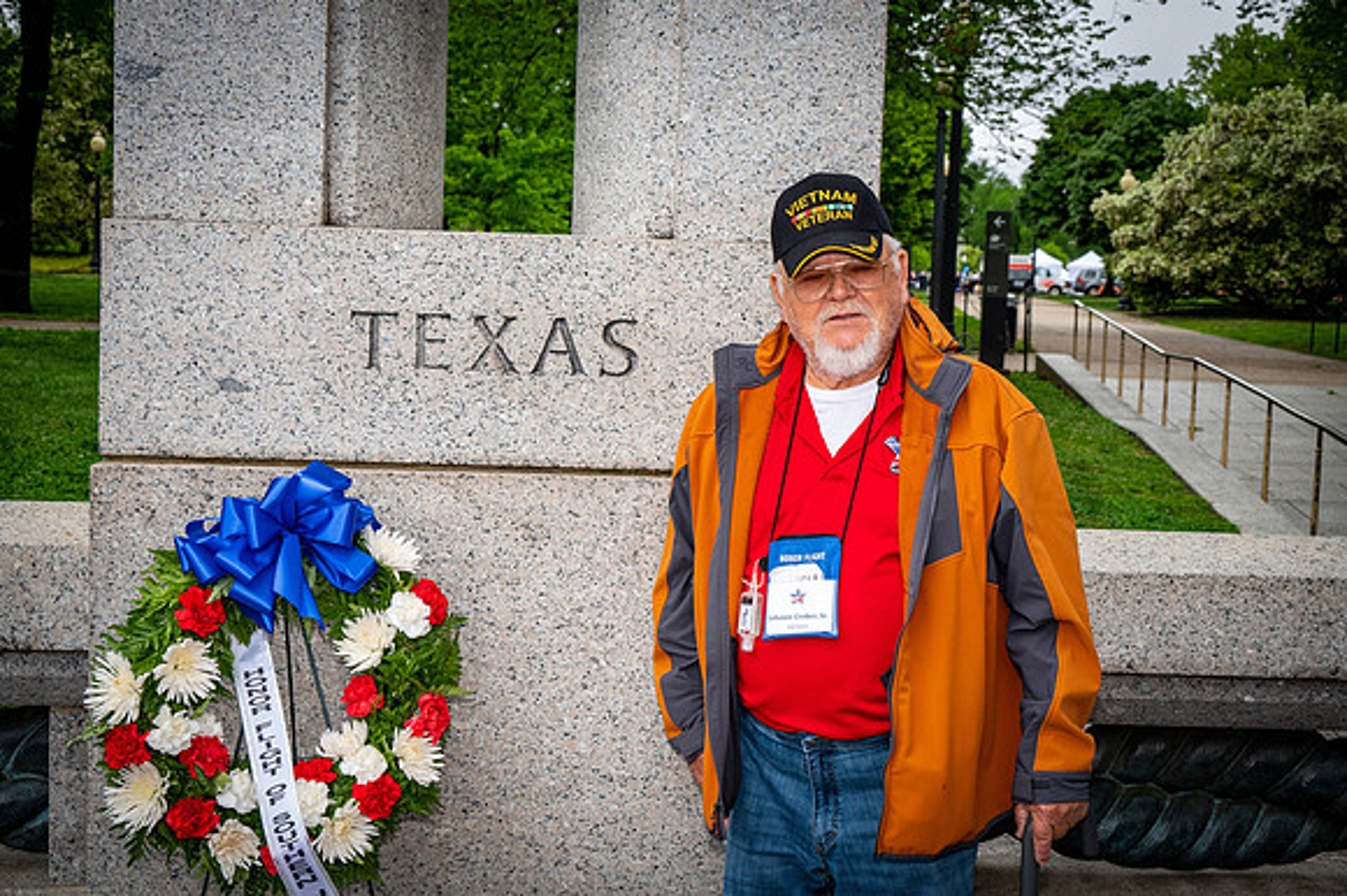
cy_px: 448
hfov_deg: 45.5
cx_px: 674
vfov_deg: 31.2
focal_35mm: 43
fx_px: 1608
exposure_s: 1/640
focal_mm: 43
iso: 1100
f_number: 8
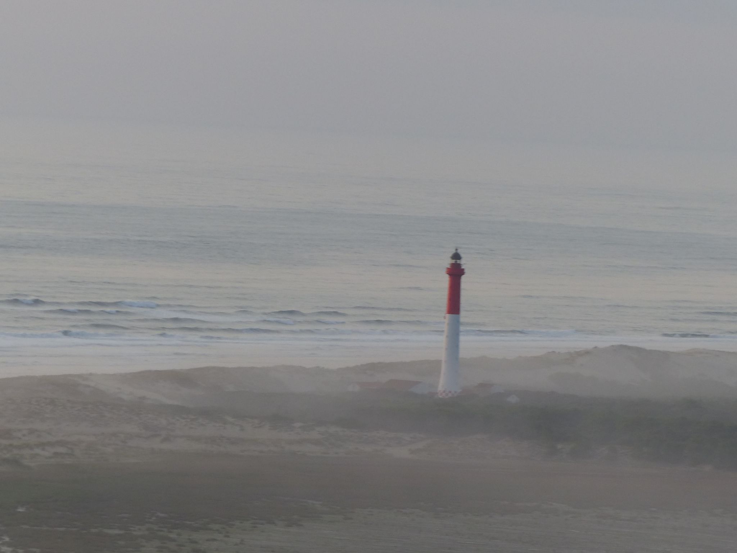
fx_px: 7239
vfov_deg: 4.4
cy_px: 276
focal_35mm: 340
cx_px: 368
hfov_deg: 5.8
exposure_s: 1/320
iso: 125
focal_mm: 55.7
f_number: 4
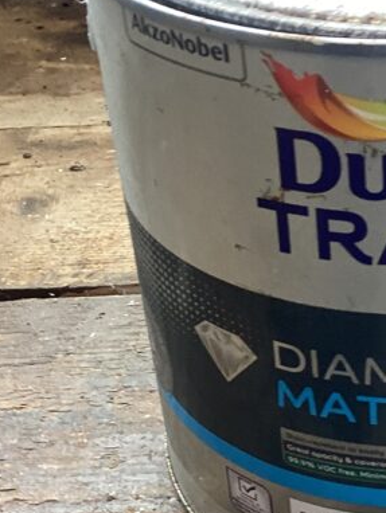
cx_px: 378
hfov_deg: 17.4
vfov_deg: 23.5
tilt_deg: -34.7
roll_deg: +2.6
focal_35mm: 83
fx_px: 1233
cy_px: 286
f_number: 2.4
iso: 80
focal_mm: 3.3
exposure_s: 1/50
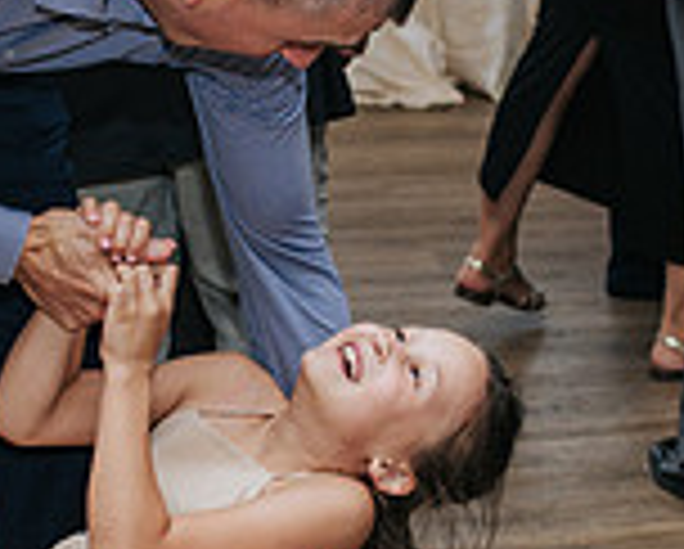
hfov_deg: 13.3
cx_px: 264
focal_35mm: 145
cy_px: 369
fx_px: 2939
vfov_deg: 10.7
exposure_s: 1/200
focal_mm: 35
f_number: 3.2
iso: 800
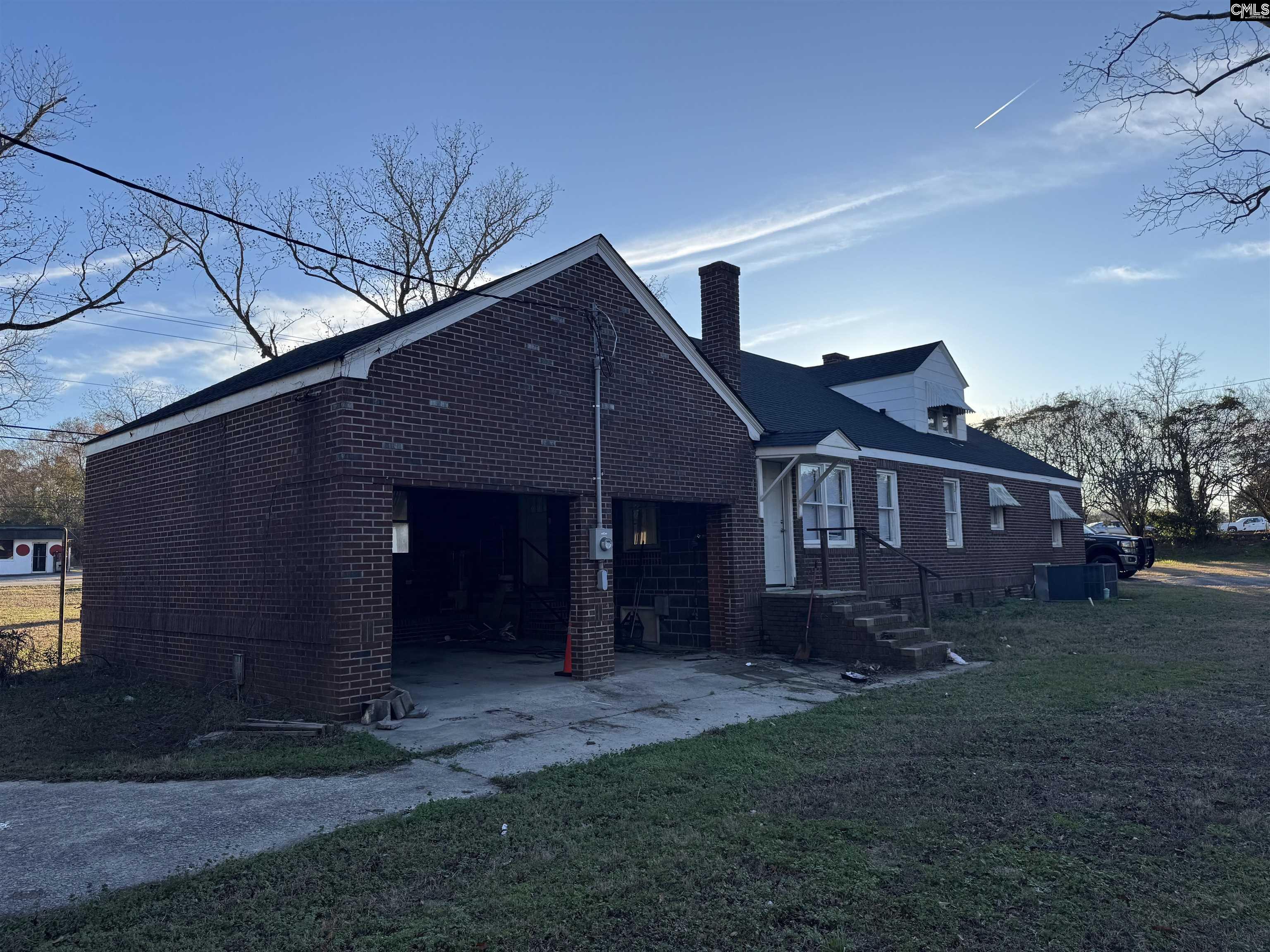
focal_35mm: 24
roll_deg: +1.5
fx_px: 881
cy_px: 476
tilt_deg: +4.9
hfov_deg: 71.6
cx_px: 635
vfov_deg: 56.8
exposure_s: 1/2415
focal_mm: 6.76
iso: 80
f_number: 1.78
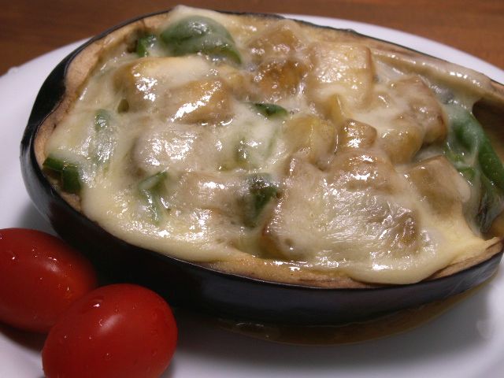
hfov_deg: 31.2
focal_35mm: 62
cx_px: 252
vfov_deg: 23.7
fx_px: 903
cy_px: 189
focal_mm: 10.28
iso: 50
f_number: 3.5
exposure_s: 1/30
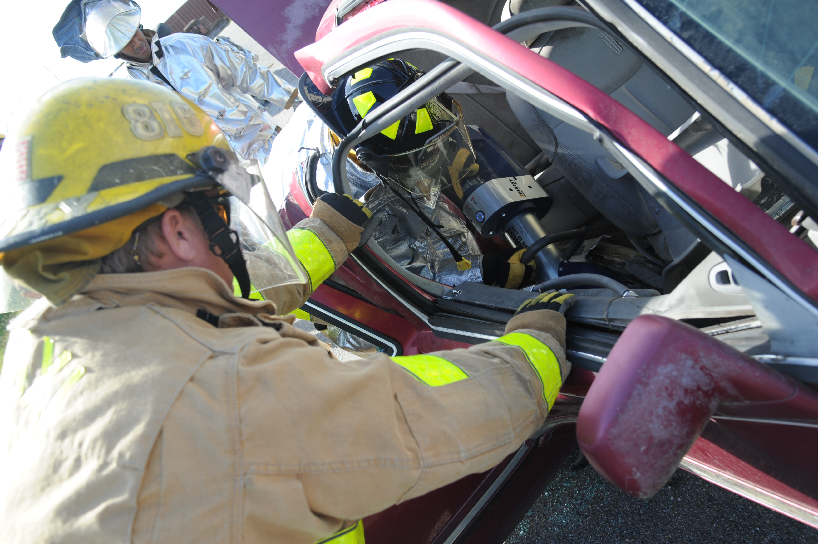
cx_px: 409
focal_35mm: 31
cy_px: 272
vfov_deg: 42.3
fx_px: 704
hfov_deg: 60.3
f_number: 5.6
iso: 250
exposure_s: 1/200
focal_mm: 31
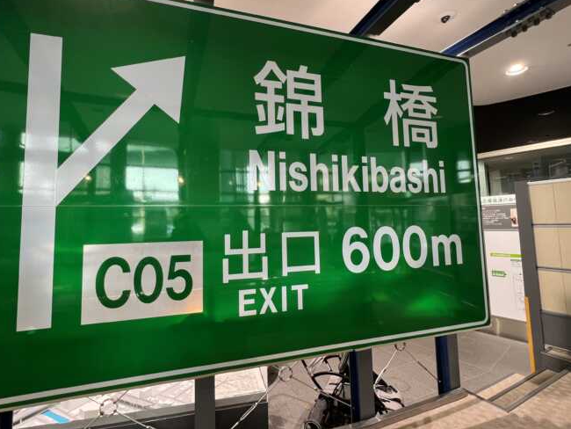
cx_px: 271
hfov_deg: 94.4
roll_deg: +1.0
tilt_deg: +4.4
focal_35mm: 16
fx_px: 264
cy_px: 201
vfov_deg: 78.1
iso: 160
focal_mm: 1.57
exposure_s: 1/60
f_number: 1.8
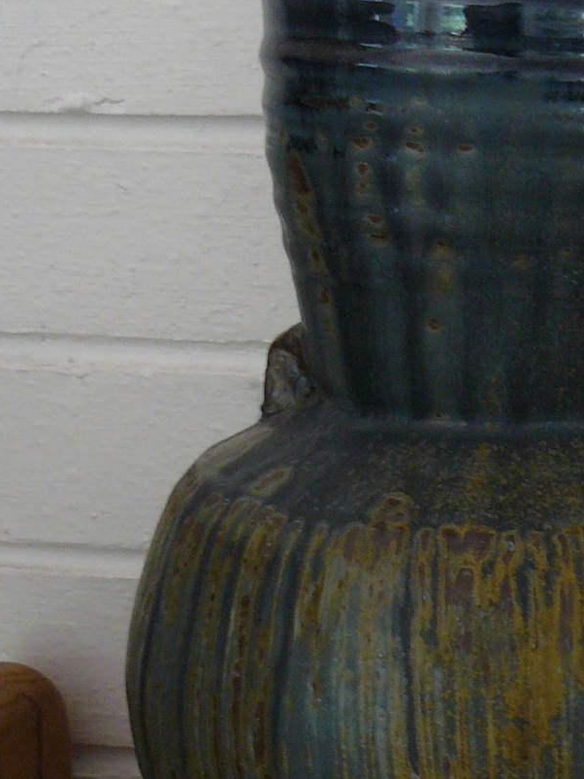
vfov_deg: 19.3
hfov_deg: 14.2
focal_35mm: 102
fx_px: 2295
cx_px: 632
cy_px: 433
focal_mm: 6
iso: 125
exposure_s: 1/30
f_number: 2.8
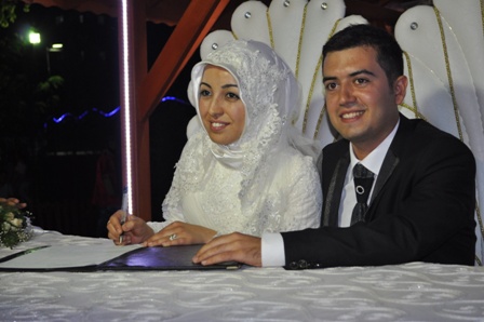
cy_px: 161
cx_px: 242
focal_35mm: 60
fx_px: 806
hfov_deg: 33.4
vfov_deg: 22.6
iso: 720
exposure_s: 1/125
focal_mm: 40
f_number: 5.3
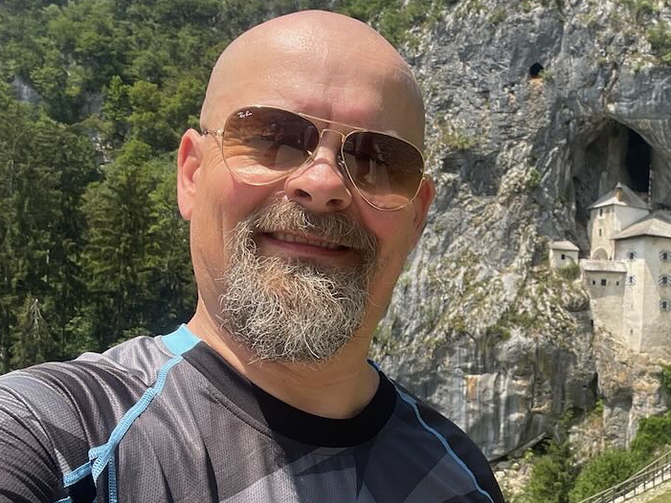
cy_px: 266
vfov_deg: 34.4
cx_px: 606
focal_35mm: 42
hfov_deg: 41.2
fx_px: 814
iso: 25
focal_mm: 2.71
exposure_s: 1/730
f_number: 2.2
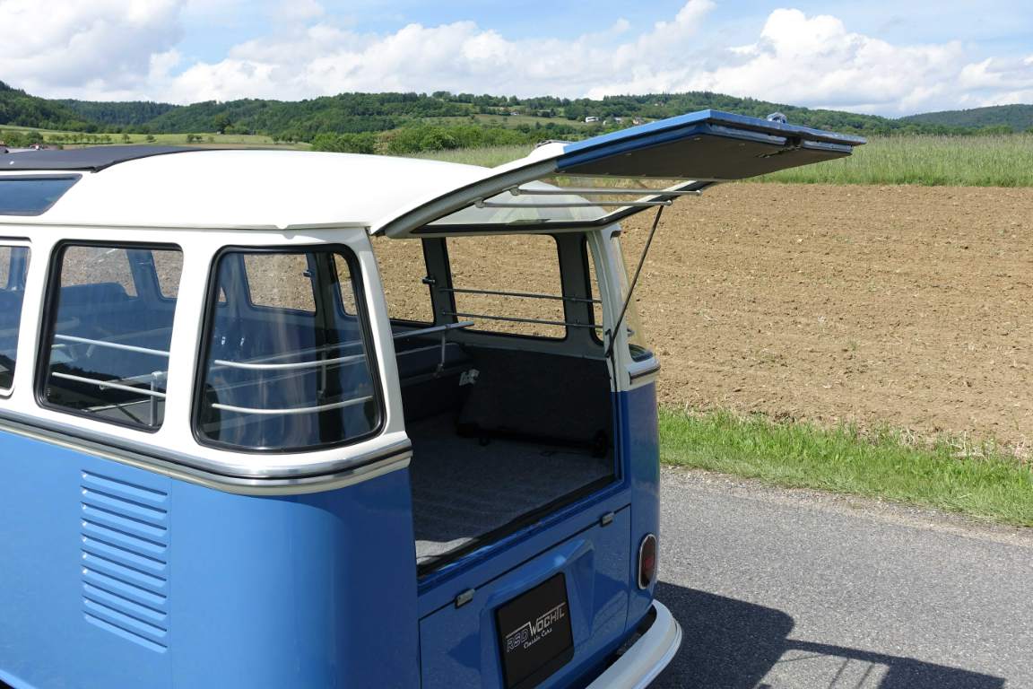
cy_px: 344
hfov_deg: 57.2
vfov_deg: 40.0
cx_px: 516
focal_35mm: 33
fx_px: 947
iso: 125
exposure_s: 1/800
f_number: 4.5
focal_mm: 12.2
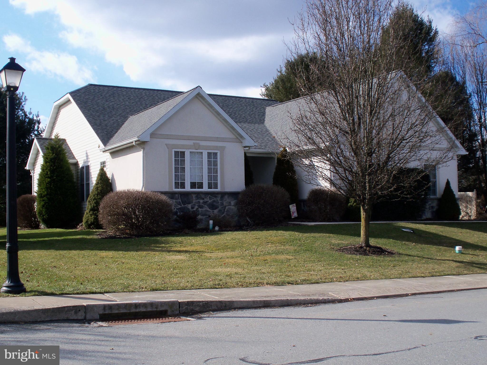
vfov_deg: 33.6
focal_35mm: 43
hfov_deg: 43.9
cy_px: 182
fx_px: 605
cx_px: 244
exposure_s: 1/500
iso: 100
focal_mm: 7.7
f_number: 4.1
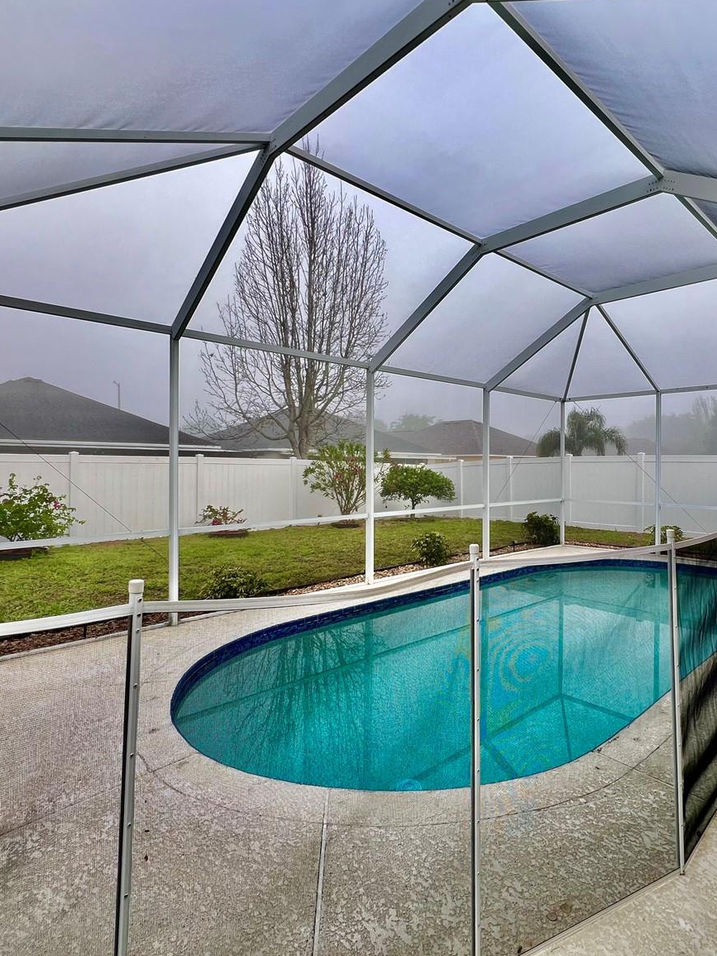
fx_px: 497
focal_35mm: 18
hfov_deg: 70.8
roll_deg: -0.1
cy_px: 466
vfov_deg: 87.7
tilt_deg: -0.7
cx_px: 435
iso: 32
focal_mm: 1.57
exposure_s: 1/125
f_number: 1.8
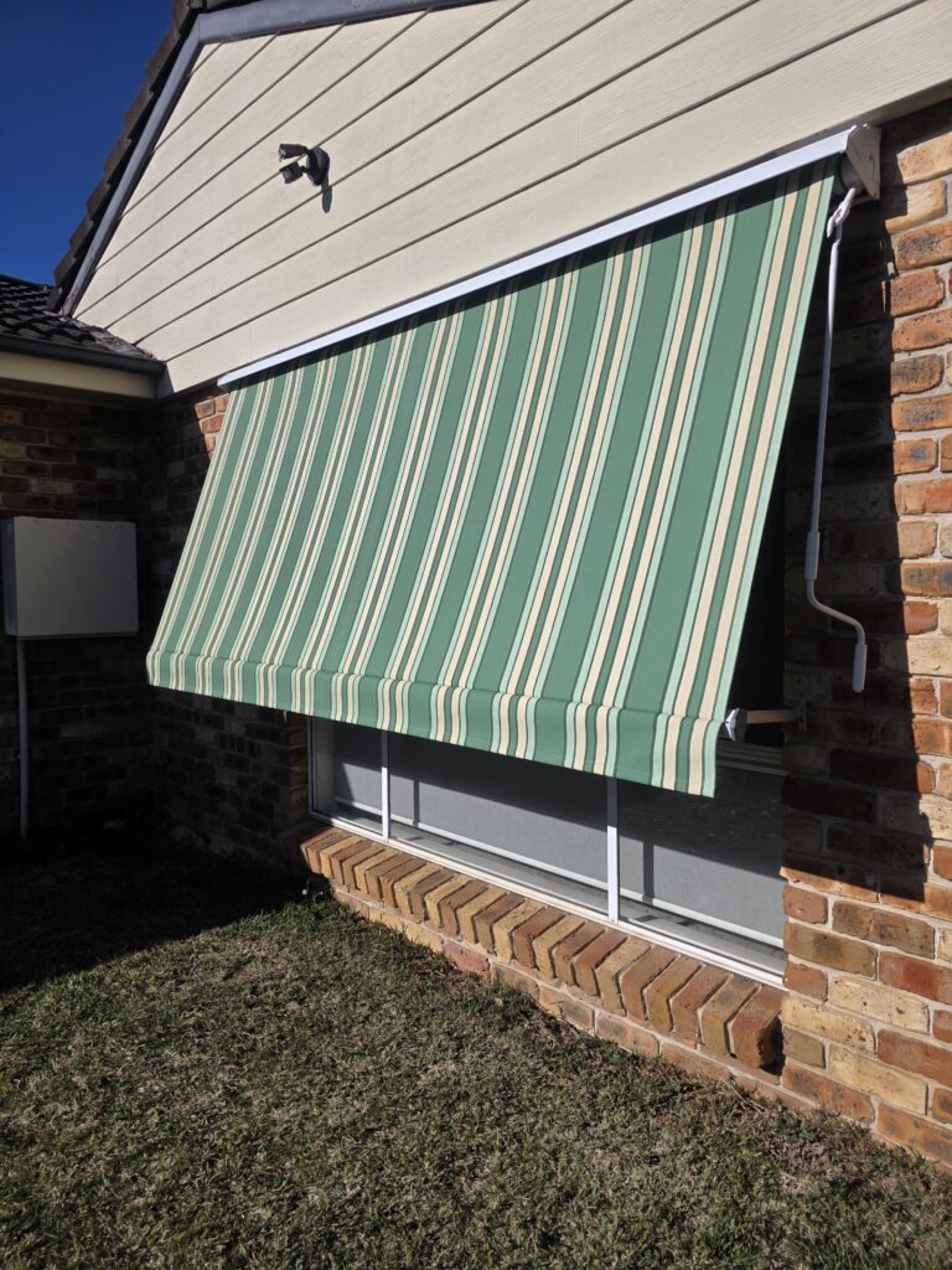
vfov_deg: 73.9
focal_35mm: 23
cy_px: 635
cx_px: 476
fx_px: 843
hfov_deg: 58.9
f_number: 1.7
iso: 50
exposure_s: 1/7944
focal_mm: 6.3
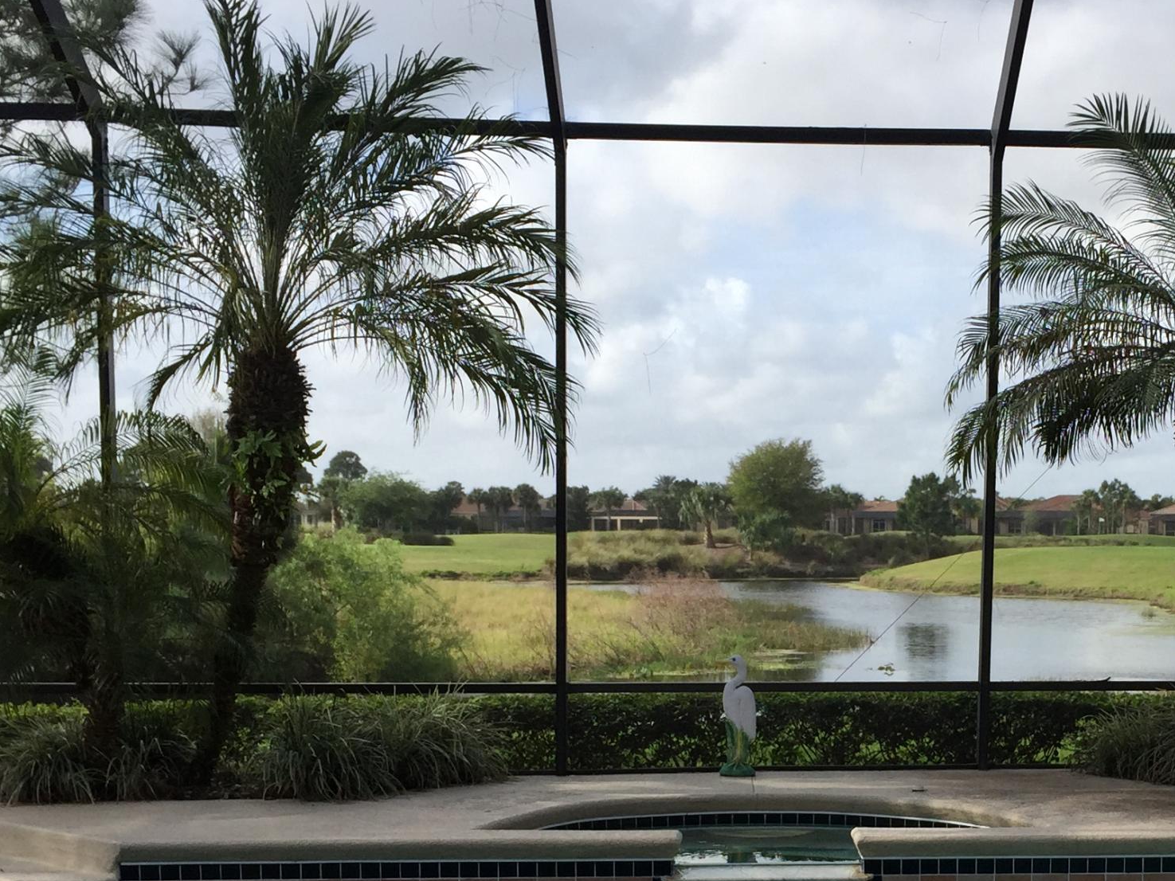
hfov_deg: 32.1
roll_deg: +0.0
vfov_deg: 24.3
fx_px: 2003
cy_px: 754
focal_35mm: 59
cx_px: 887
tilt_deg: -6.4
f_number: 2.2
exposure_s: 1/964
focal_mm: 4.15
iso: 32
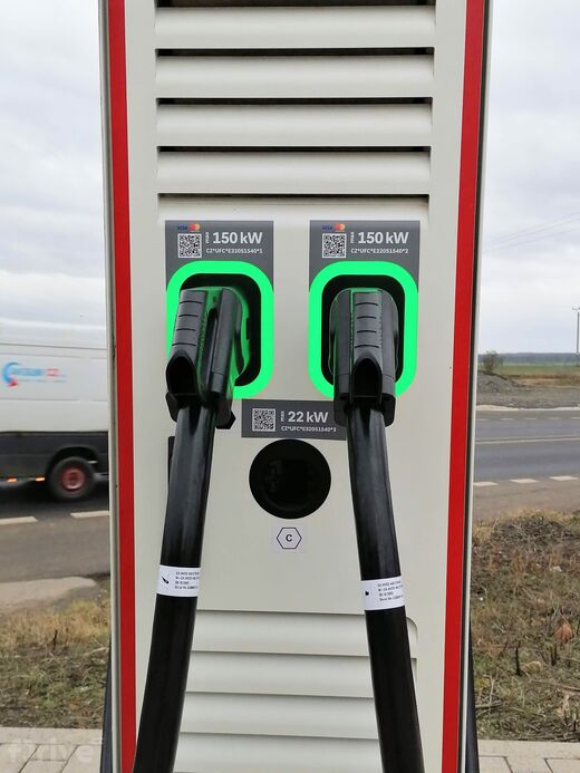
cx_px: 290
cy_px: 386
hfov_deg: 37.7
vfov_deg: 49.0
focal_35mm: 38
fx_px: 849
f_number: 1.8
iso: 50
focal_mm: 5.3
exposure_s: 1/214
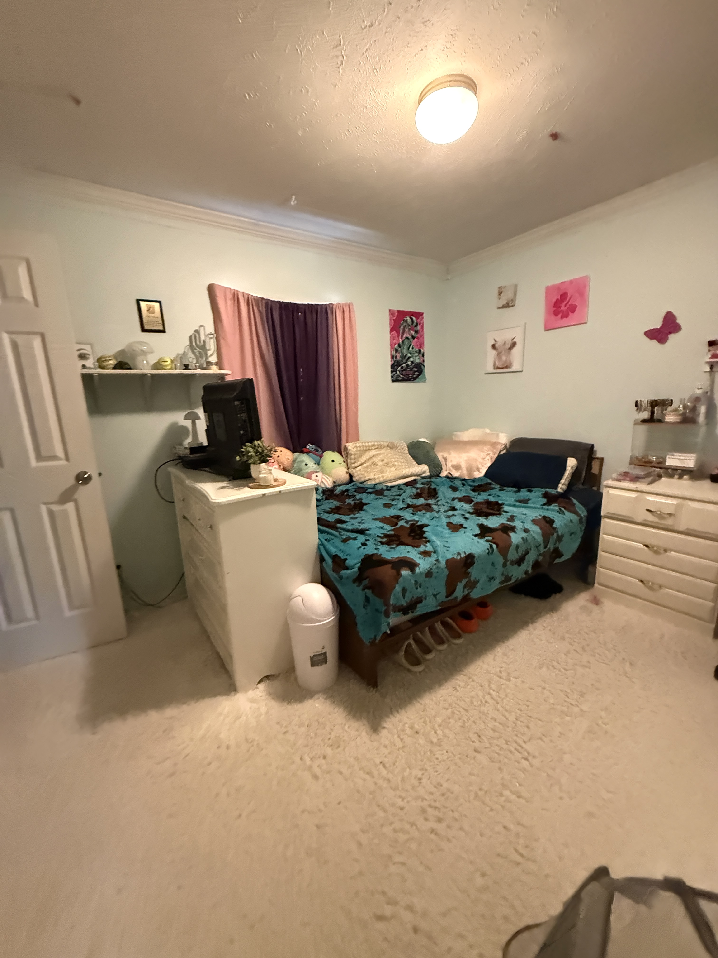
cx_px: 359
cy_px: 479
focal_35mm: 14
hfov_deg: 85.7
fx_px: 387
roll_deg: -1.6
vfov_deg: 102.1
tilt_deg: -11.3
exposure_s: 1/60
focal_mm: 2.22
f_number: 2.2
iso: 1250
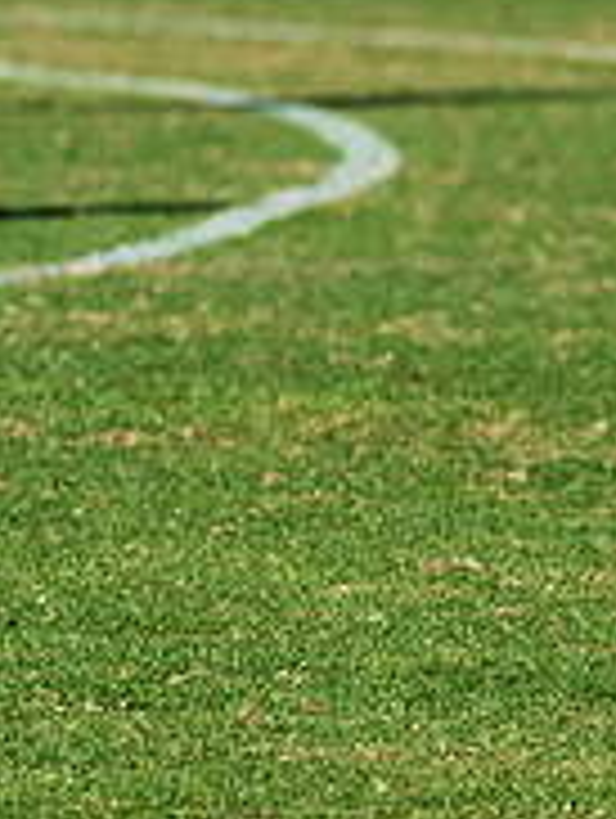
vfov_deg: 1.9
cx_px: 730
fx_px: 24050
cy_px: 71
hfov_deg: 1.5
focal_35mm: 1016
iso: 800
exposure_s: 1/2000
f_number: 8
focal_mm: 300
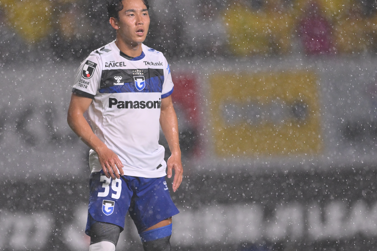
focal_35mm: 816
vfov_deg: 1.7
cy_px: 147
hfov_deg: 2.5
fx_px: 8542
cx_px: 144
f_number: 2.8
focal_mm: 400
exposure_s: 1/2000
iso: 2200
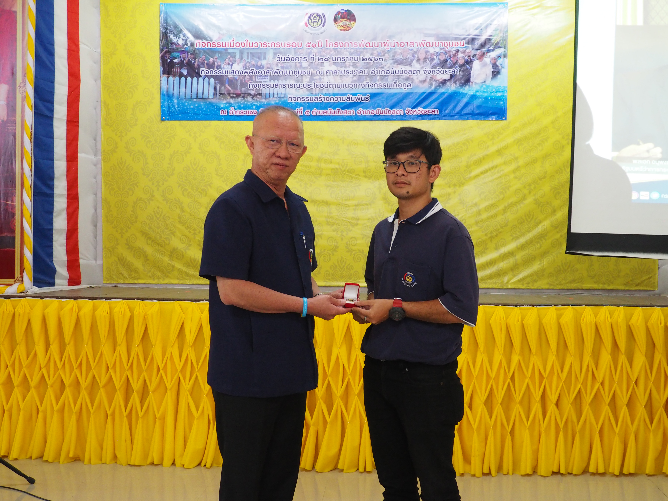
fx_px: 772
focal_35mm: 40
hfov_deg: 46.8
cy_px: 250
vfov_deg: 36.0
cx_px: 334
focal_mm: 20
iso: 1600
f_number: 4.6
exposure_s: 1/40
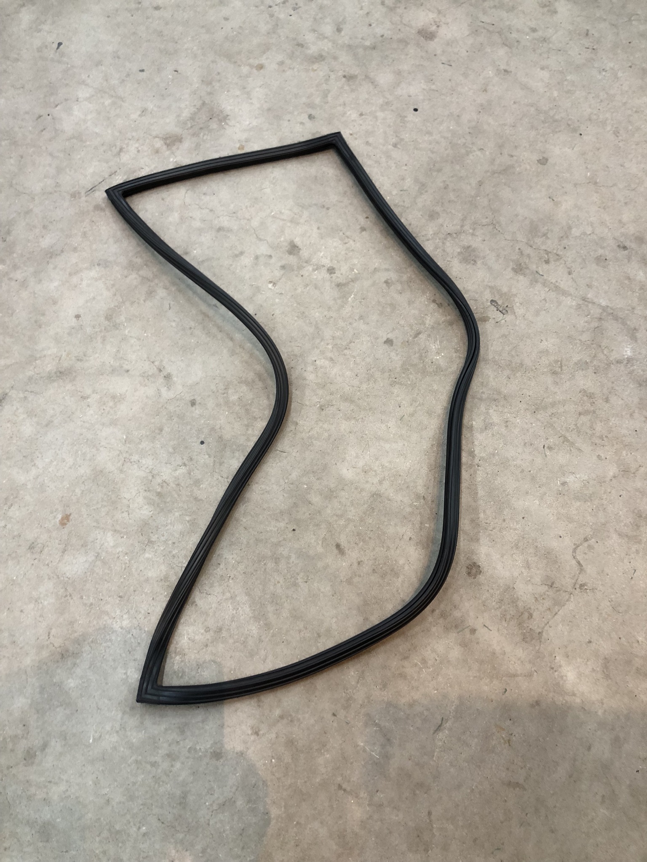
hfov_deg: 49.7
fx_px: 698
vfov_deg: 63.4
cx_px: 324
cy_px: 431
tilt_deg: -64.2
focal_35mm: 28
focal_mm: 3.99
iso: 64
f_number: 1.8
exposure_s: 1/17
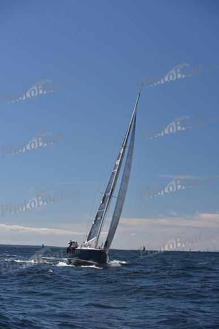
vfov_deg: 28.8
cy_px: 164
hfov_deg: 19.5
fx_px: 638
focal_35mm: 70
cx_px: 110
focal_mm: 70
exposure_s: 1/800
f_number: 5.6
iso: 200
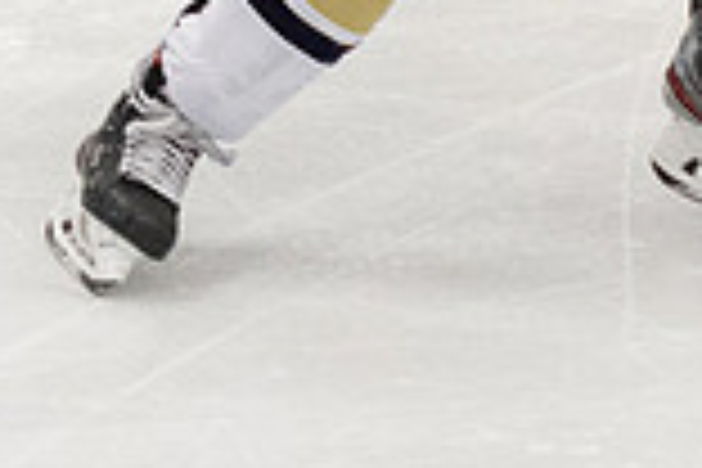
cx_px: 767
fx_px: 11075
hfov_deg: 3.6
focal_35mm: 568
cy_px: -239
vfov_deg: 2.4
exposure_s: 1/800
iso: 2000
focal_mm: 70
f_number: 3.2
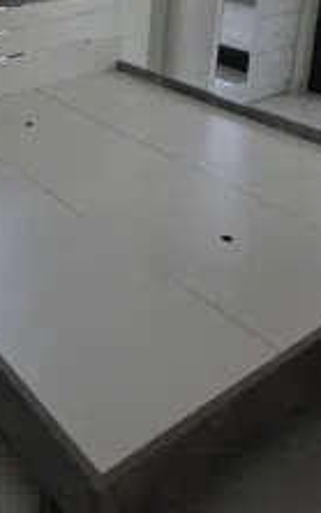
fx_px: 615
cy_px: 88
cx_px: 35
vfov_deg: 42.8
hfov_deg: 28.2
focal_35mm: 44
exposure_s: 1/359
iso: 32
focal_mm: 6.3
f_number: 1.7
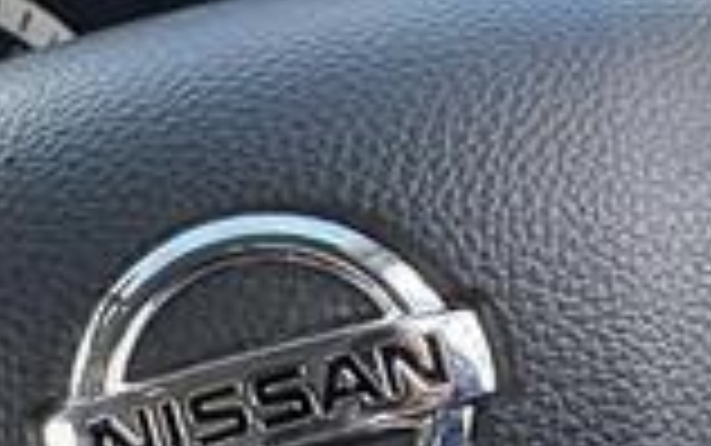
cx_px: 531
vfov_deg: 14.9
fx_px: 1629
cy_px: 572
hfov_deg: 24.4
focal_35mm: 84
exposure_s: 1/141
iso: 125
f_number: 2.2
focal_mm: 2.22
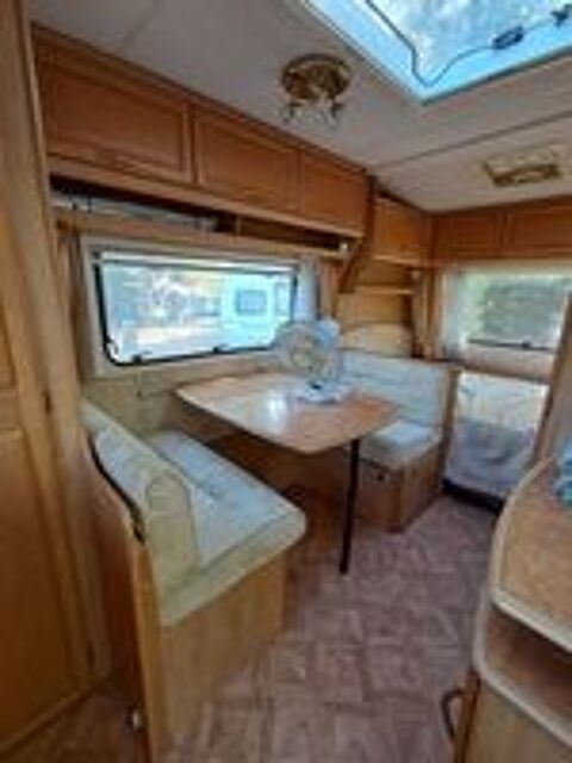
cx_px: 286
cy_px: 382
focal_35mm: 16
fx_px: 353
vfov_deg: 94.5
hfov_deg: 78.1
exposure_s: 1/50
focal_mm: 1.64
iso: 64
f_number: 2.2
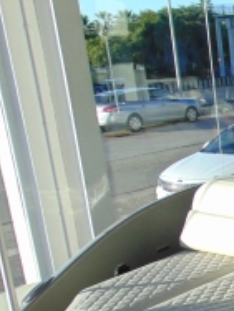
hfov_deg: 17.0
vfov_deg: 25.8
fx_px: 658
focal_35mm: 73
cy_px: 279
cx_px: 405
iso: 80
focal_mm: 4.5
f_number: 3
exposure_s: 1/400
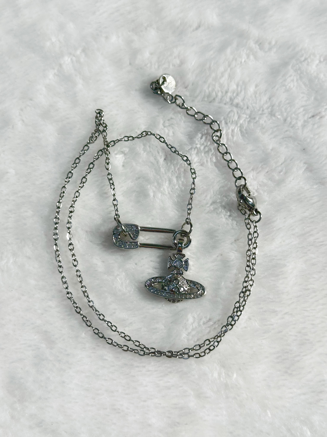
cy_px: 218
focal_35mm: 48
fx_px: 605
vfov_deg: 39.7
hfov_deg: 30.3
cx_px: 164
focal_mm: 6.86
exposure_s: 1/1783
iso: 64
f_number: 1.78
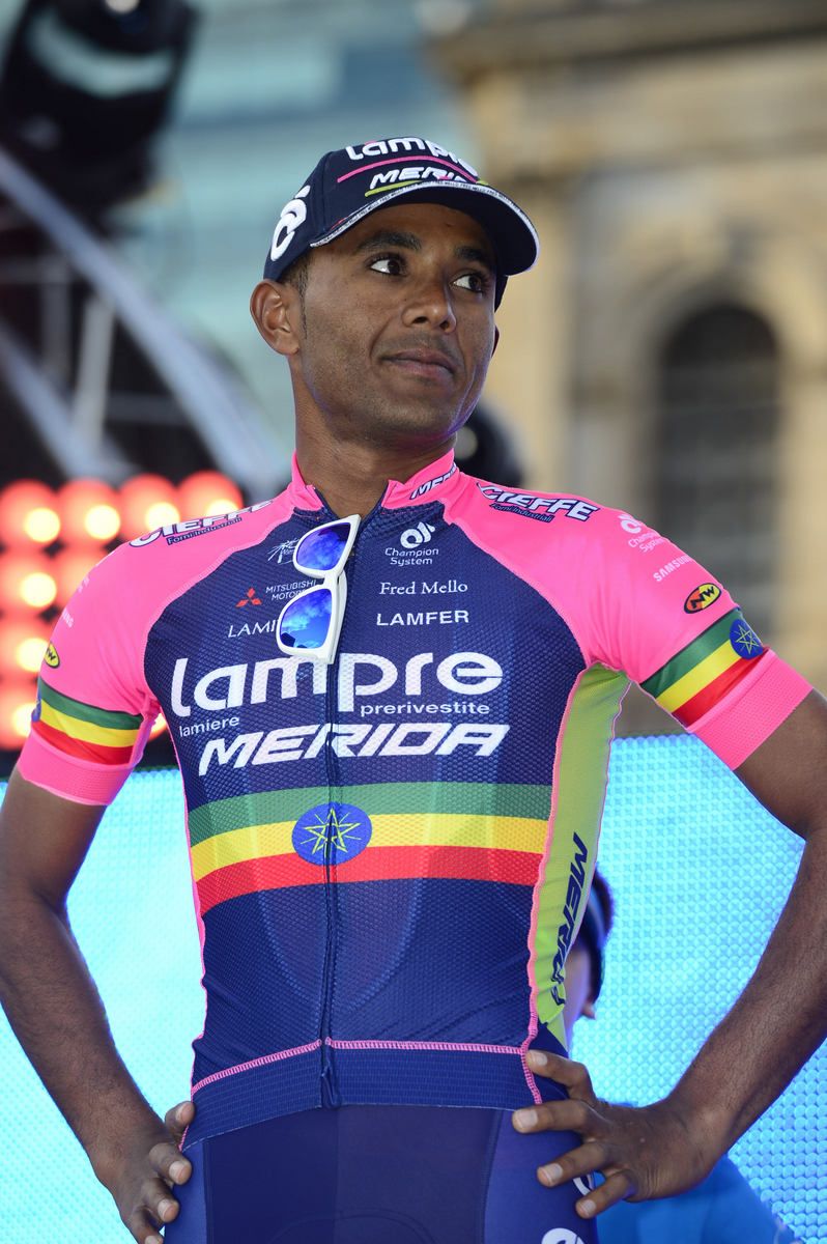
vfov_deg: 10.3
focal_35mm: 200
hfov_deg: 6.9
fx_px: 6903
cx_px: 414
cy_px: 622
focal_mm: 200
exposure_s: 1/250
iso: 200
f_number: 5
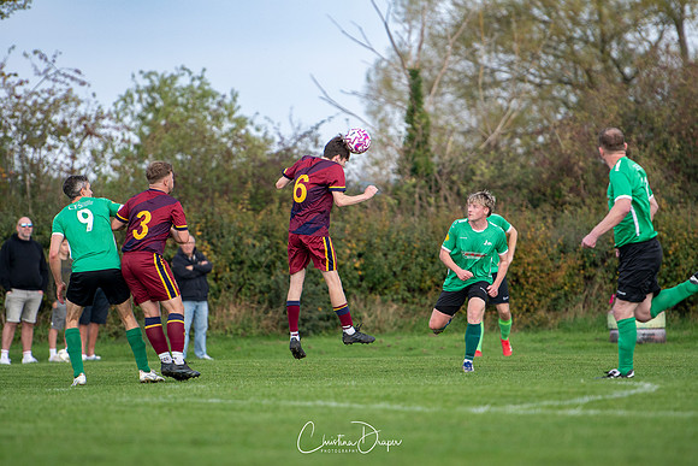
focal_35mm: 300
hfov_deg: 6.9
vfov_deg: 4.6
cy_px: 233
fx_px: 5818
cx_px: 349
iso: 320
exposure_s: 1/2000
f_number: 2.8
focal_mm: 200
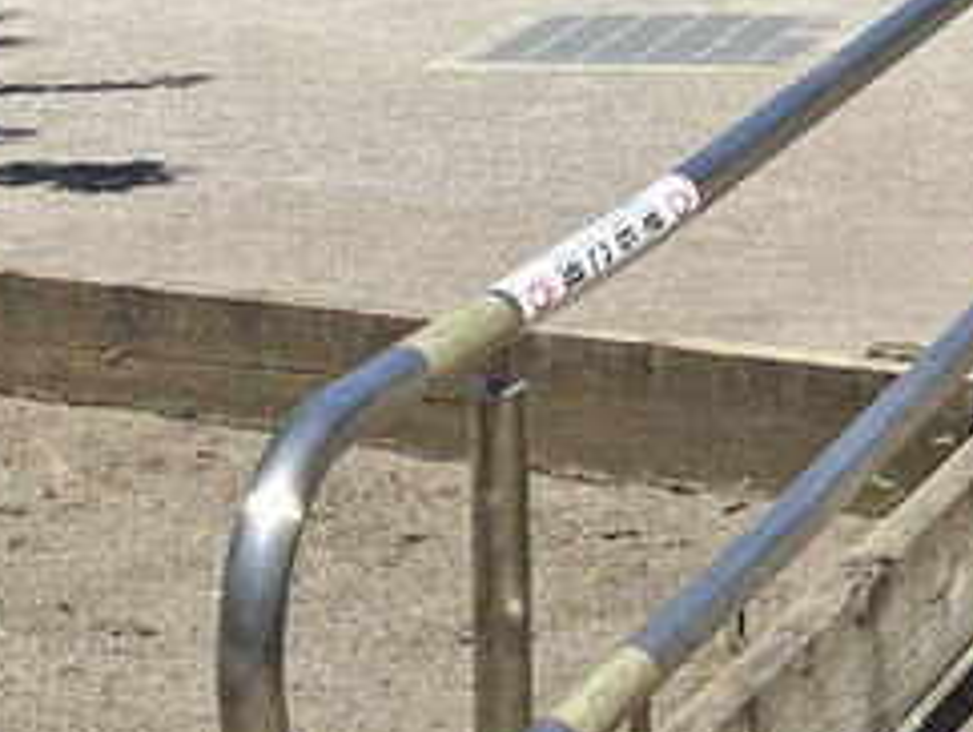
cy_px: -559
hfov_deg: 13.0
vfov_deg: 9.6
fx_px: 4164
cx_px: 1162
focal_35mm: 148
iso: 32
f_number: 1.8
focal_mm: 3.99
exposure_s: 1/2315
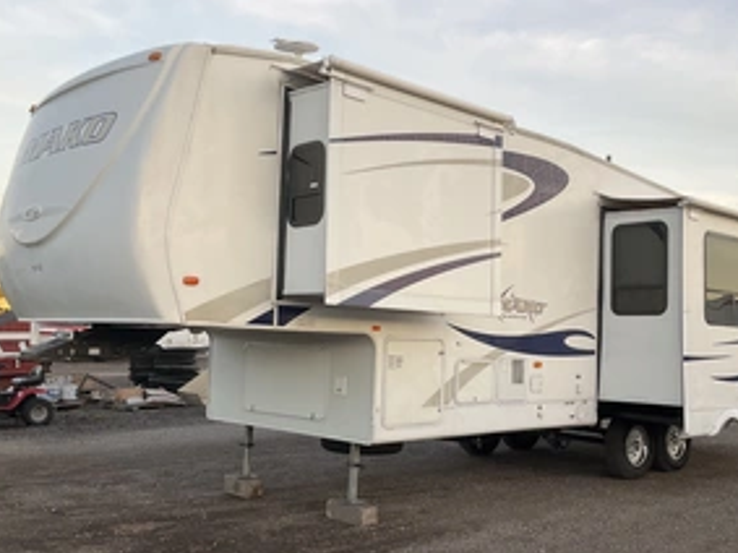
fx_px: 874
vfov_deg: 35.1
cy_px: 284
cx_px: 422
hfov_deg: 45.7
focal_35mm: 41
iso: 25
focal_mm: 3
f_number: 1.8
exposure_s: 1/264
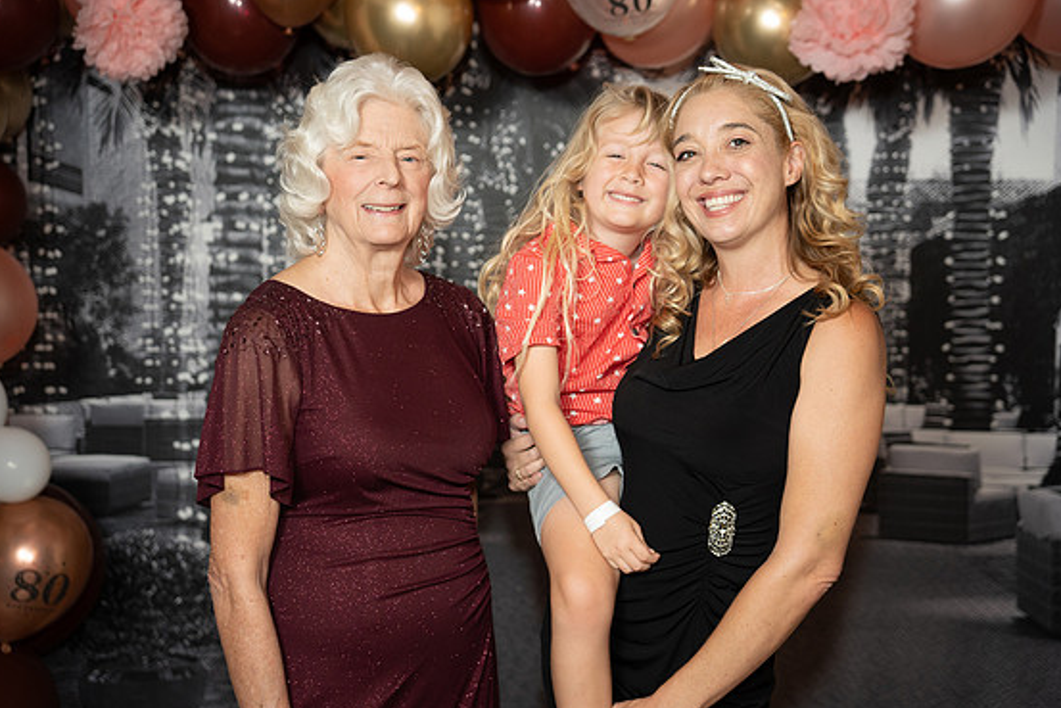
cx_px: 514
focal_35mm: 55
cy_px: 350
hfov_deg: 36.2
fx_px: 1621
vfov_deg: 24.6
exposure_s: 1/160
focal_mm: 52.4
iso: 1000
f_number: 2.8
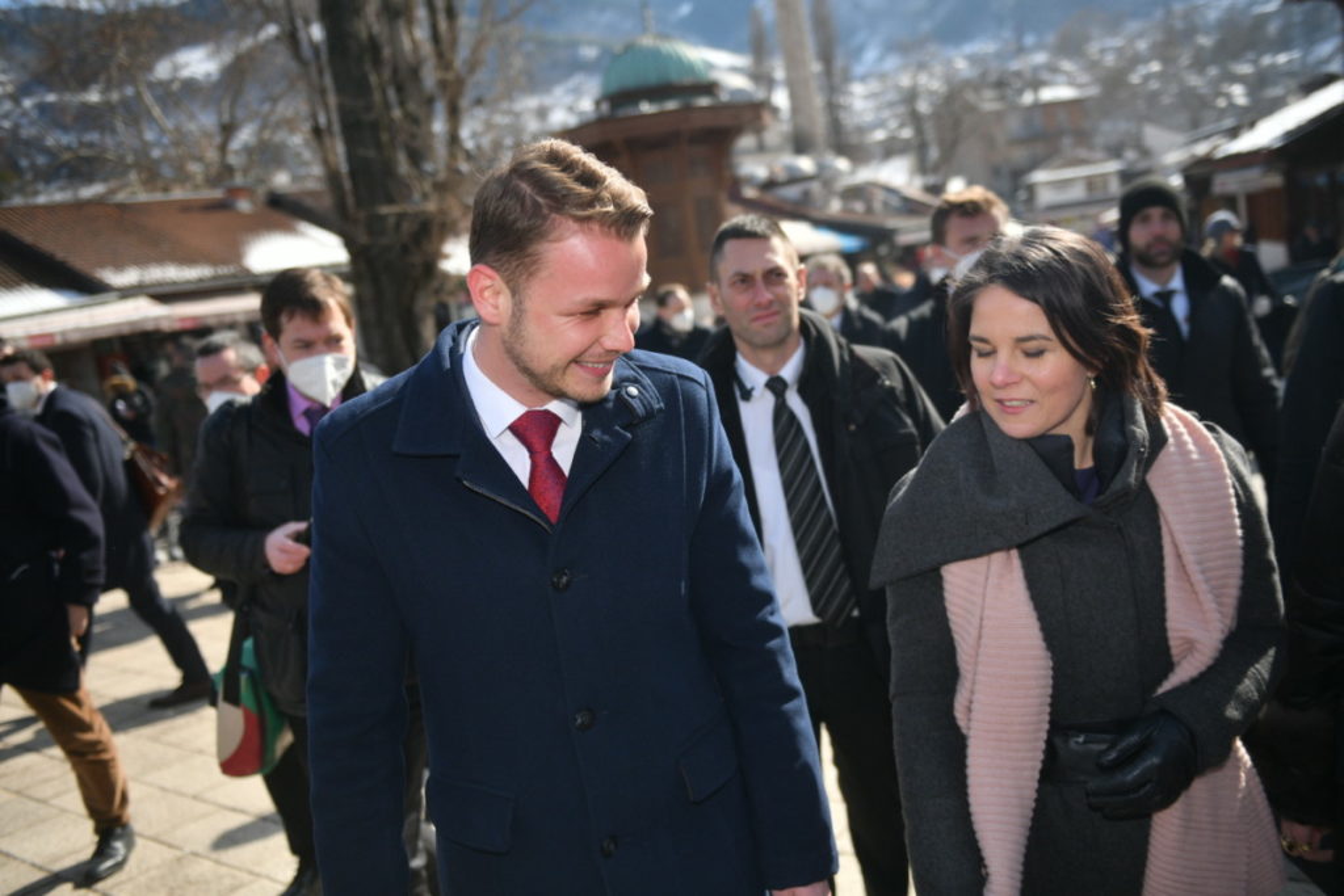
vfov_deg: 41.1
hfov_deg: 58.7
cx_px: 672
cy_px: 448
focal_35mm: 32
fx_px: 1195
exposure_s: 1/8000
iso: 320
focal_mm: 32
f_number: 2.8
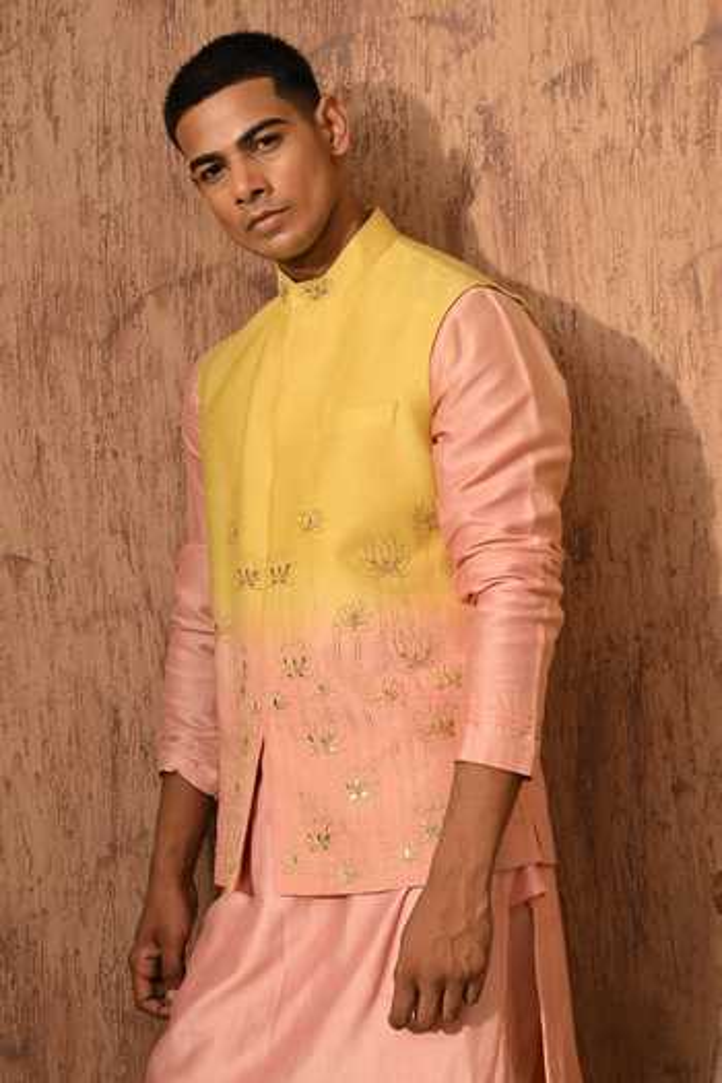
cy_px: 542
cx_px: 361
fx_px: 1775
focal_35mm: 59
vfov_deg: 33.9
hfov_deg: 23.0
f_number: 8
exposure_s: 1/160
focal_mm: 59
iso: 250
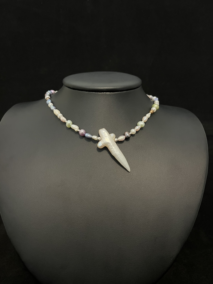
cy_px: 142
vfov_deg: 67.3
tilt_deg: -9.1
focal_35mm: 26
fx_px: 213
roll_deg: +0.3
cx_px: 106
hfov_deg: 53.1
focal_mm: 5.1
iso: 800
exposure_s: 1/30
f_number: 1.6
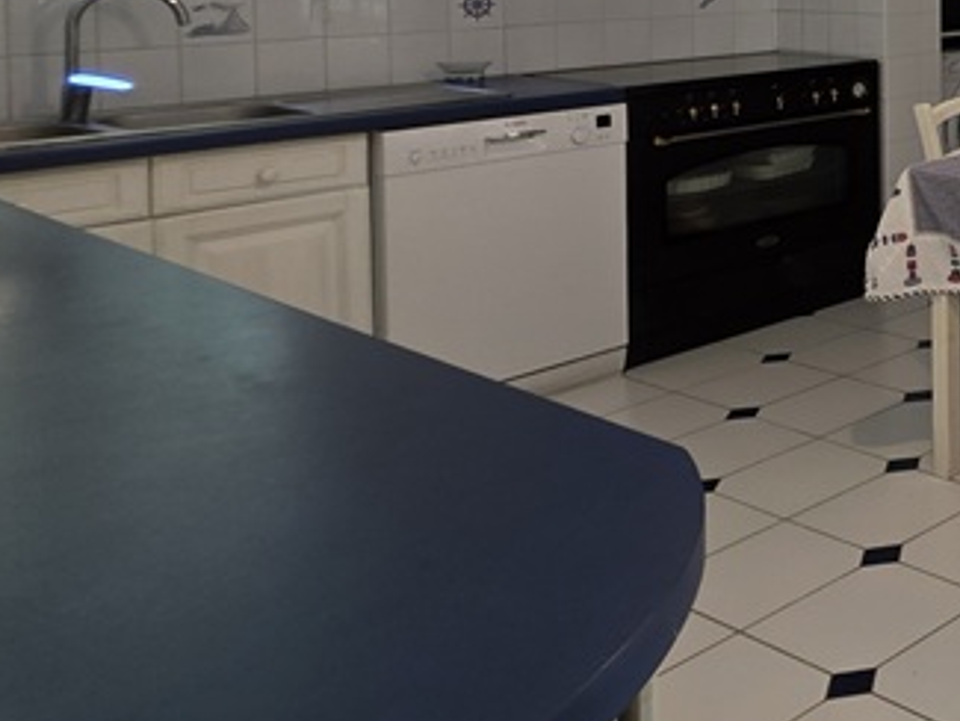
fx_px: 1137
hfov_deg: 30.7
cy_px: -38
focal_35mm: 41
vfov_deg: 31.8
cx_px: 1362
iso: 25
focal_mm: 2.2
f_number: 1.9
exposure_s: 1/50
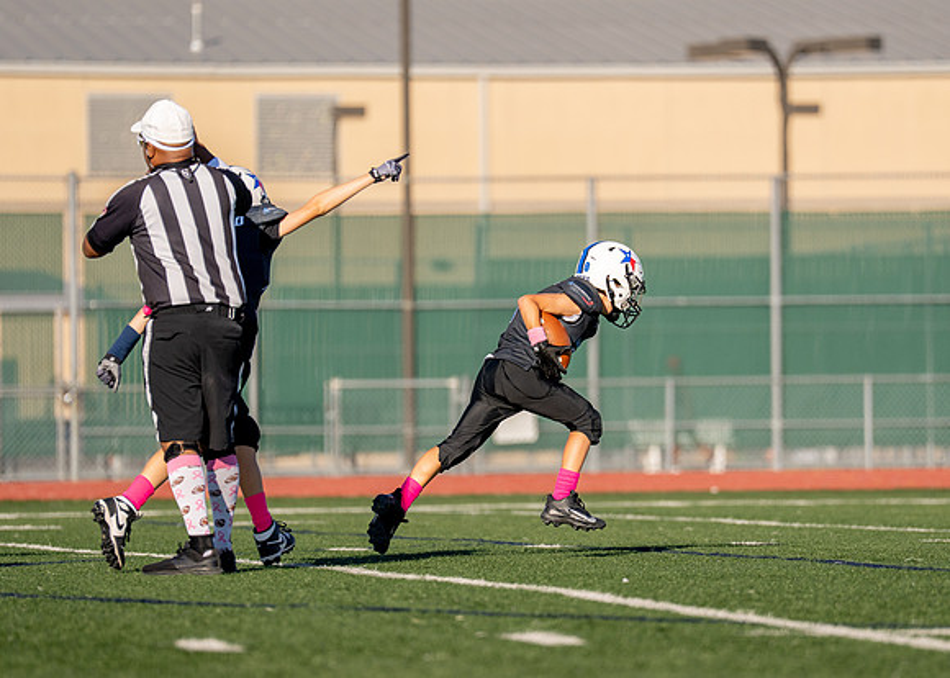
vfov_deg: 5.1
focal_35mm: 282
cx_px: 548
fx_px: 7614
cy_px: 402
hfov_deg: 7.1
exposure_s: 1/5000
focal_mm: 200
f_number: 2.8
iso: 250
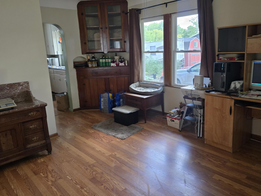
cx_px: 132
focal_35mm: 26
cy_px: 90
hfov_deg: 67.3
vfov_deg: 53.0
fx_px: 196
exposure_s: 1/120
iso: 400
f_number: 1.7
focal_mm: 6.3
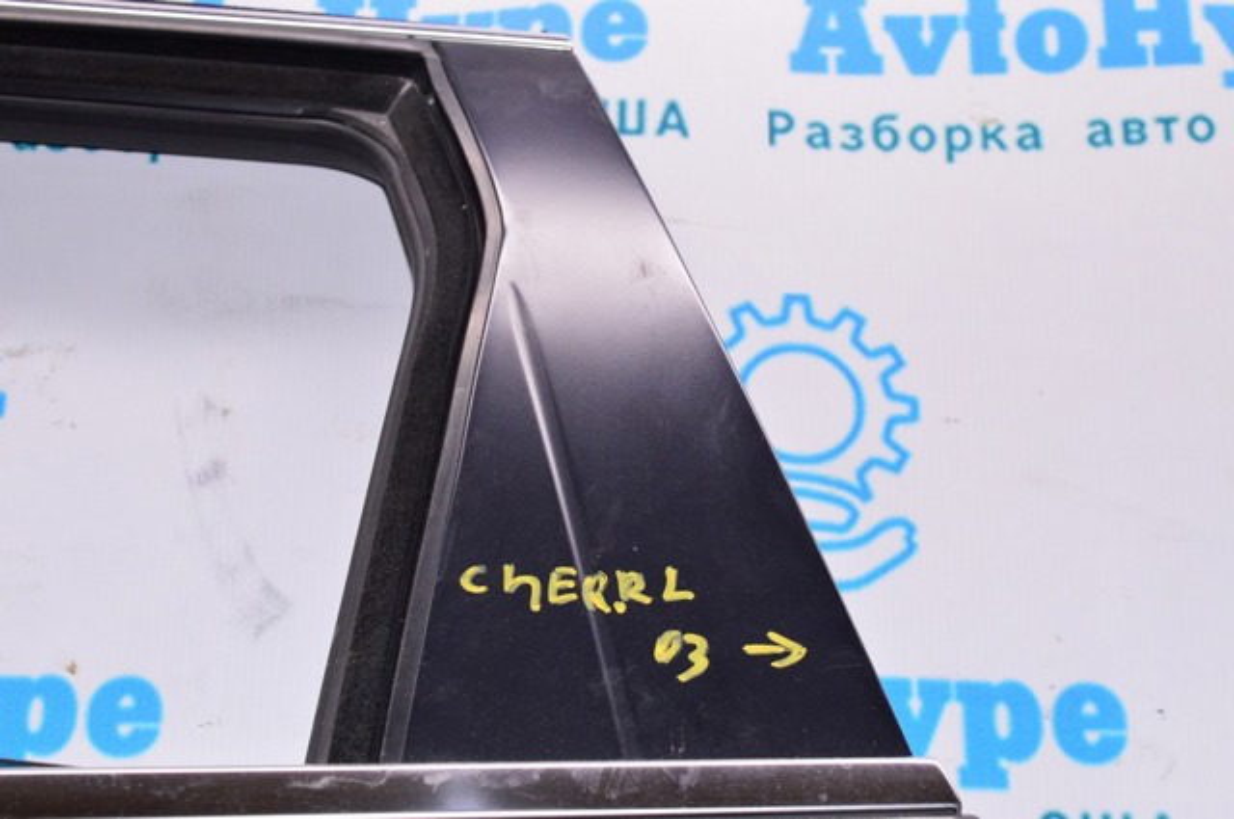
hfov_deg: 33.4
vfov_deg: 22.6
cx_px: 617
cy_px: 410
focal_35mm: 60
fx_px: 2054
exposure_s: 1/160
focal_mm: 40
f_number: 8
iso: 1600
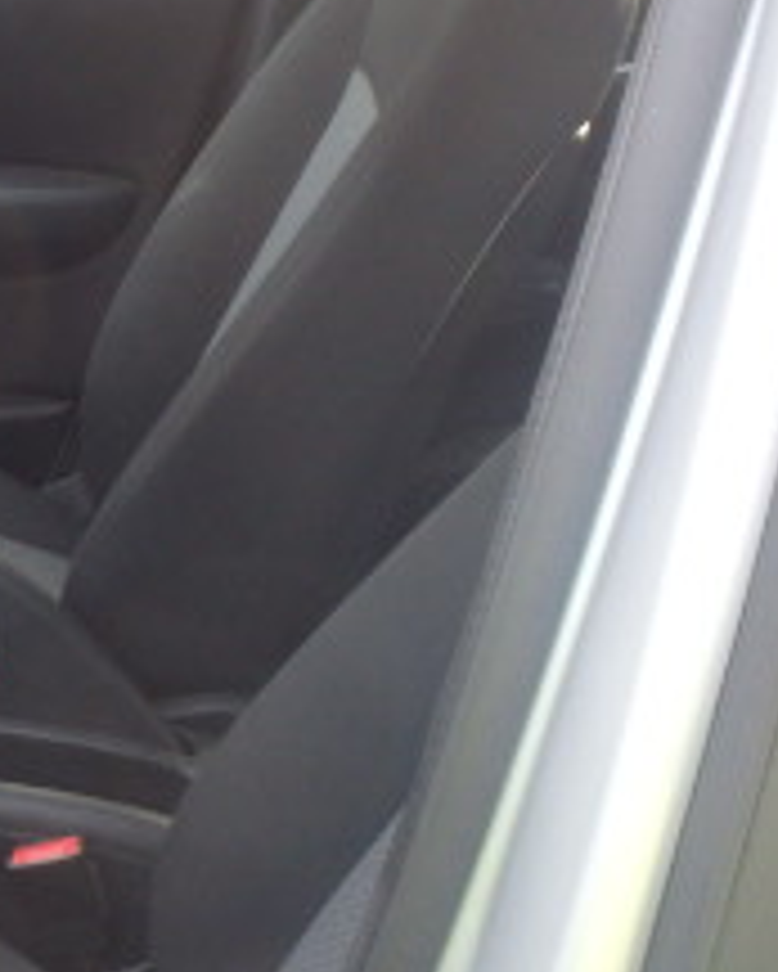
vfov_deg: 23.6
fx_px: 2330
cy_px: 504
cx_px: -490
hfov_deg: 16.7
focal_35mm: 81
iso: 200
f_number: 3.9
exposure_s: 1/50
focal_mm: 5
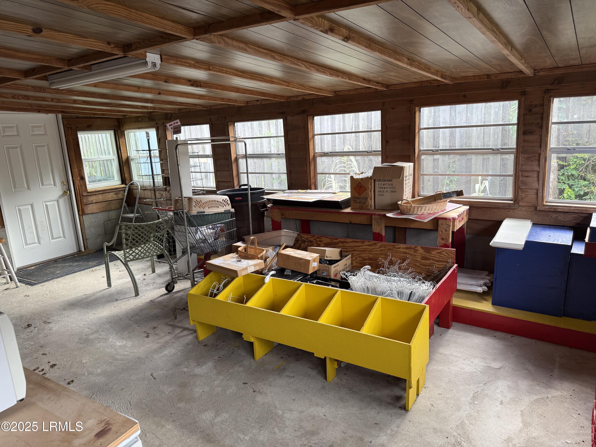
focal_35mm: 24
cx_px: 298
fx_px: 413
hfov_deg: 71.6
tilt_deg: -11.1
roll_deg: +2.5
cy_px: 224
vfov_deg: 56.8
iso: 80
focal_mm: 6.76
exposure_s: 1/137
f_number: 1.78
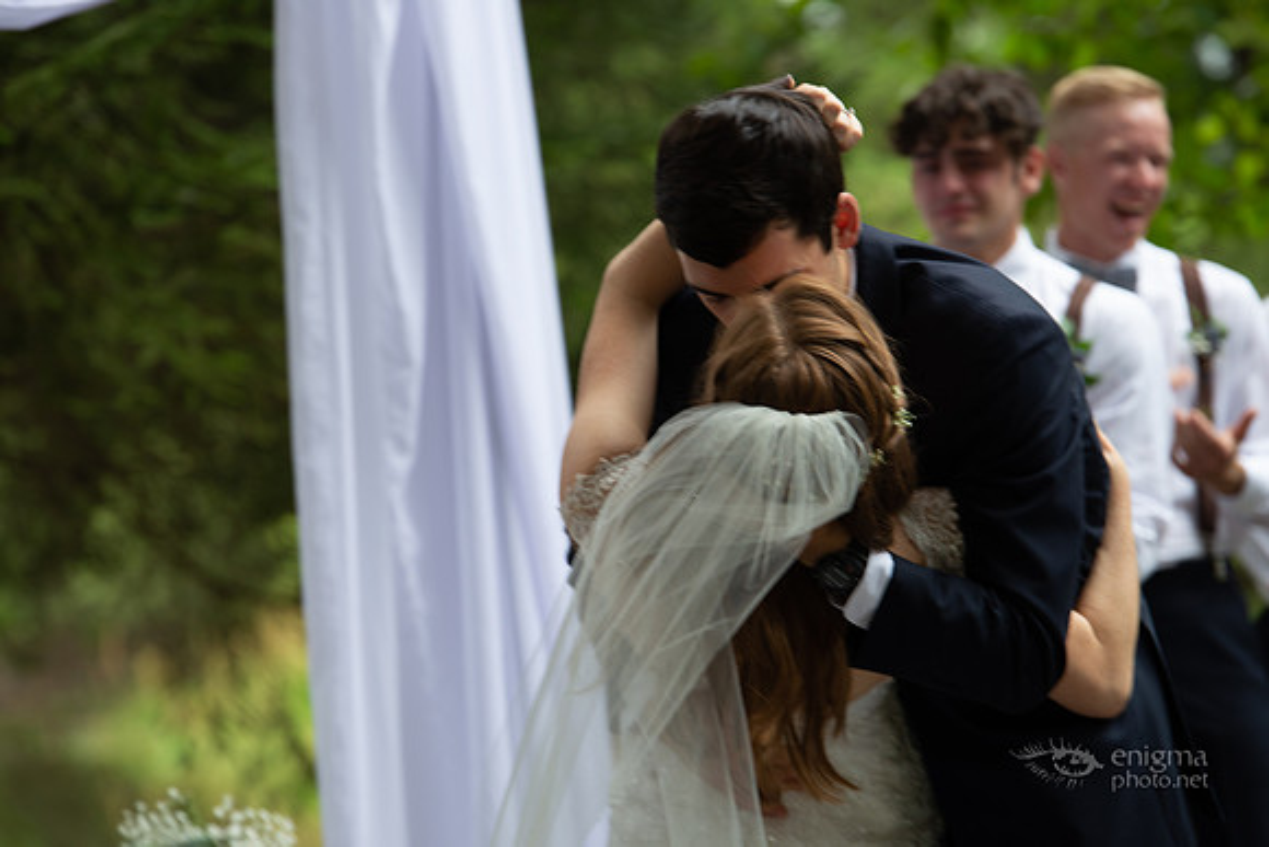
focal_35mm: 200
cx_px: 634
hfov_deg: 10.3
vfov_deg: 6.9
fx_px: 7051
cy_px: 424
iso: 400
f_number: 5.6
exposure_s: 1/125
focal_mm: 200
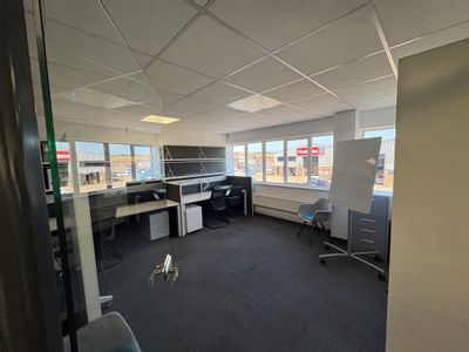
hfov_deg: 102.1
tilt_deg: -8.5
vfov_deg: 85.7
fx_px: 190
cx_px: 234
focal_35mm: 14
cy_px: 176
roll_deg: +1.6
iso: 40
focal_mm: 2.22
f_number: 2.2
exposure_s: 1/100
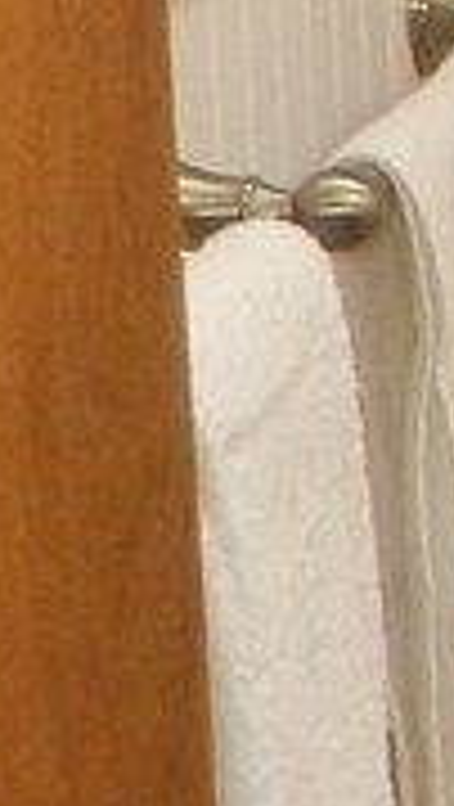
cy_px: -77
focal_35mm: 243
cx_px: 2315
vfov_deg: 8.8
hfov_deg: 4.3
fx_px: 5188
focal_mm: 4.5
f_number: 3.1
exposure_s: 1/30
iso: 110
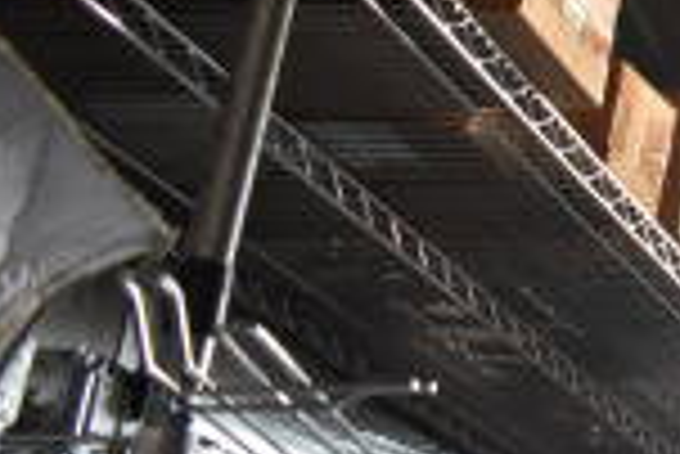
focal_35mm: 109
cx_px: 1351
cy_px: 88
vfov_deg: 12.5
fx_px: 2061
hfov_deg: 15.2
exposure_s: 1/50
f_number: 3.5
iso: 1600
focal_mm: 18
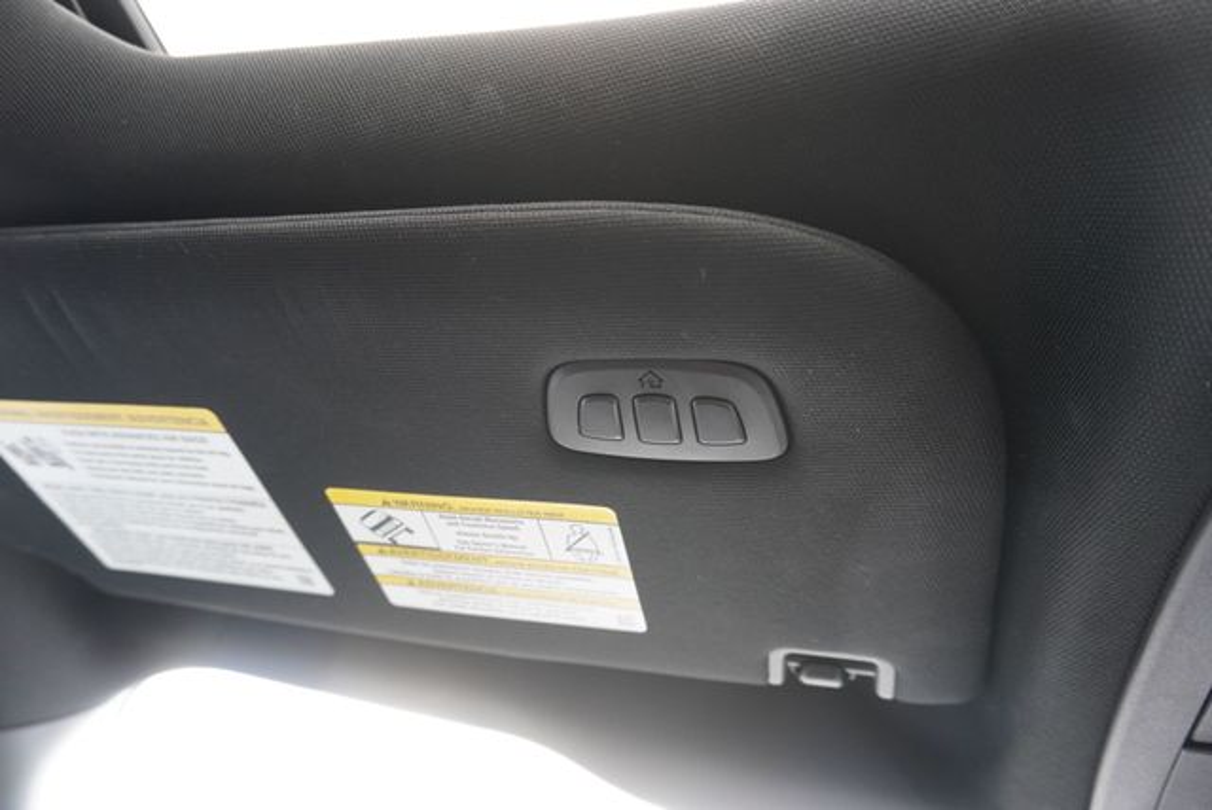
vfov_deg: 53.2
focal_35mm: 24
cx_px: 606
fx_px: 809
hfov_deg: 73.7
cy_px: 405
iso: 500
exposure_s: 1/60
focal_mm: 16
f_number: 4
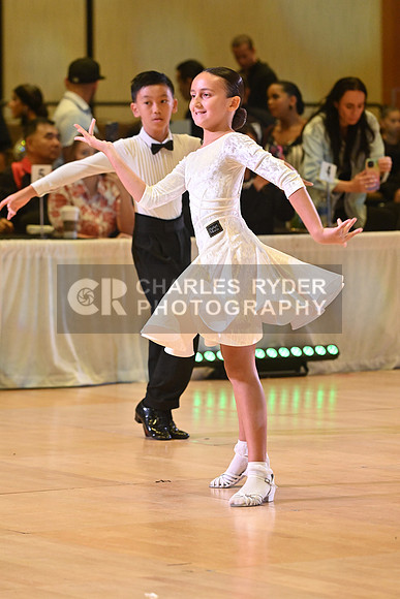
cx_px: 200
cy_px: 300
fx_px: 2915
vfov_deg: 11.7
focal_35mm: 175
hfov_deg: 7.9
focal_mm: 175
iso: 4000
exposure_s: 1/400
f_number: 5.6
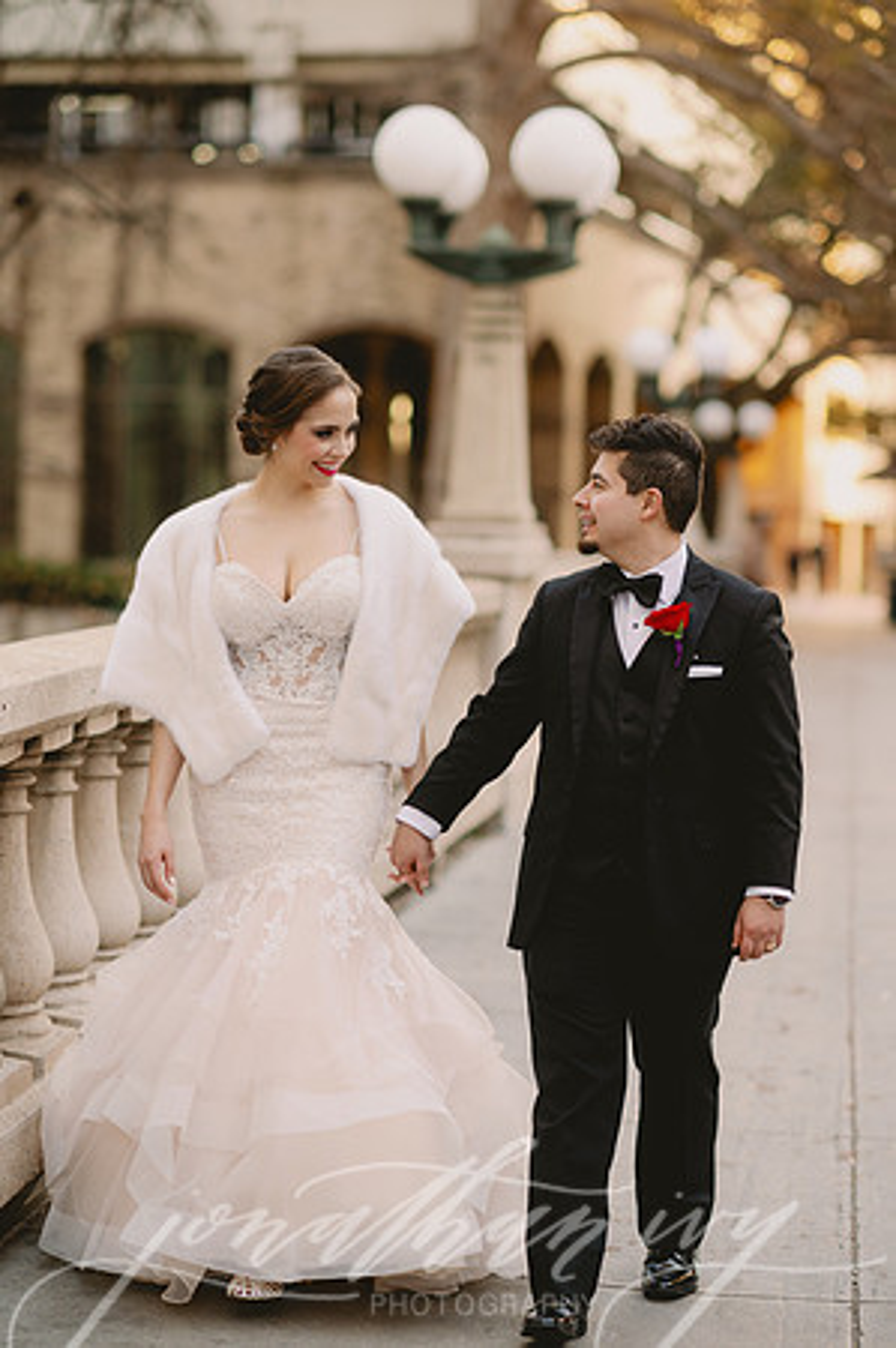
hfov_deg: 16.0
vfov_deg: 23.9
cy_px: 674
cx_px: 448
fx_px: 3180
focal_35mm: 85
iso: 320
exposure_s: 1/500
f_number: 2.2
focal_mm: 85
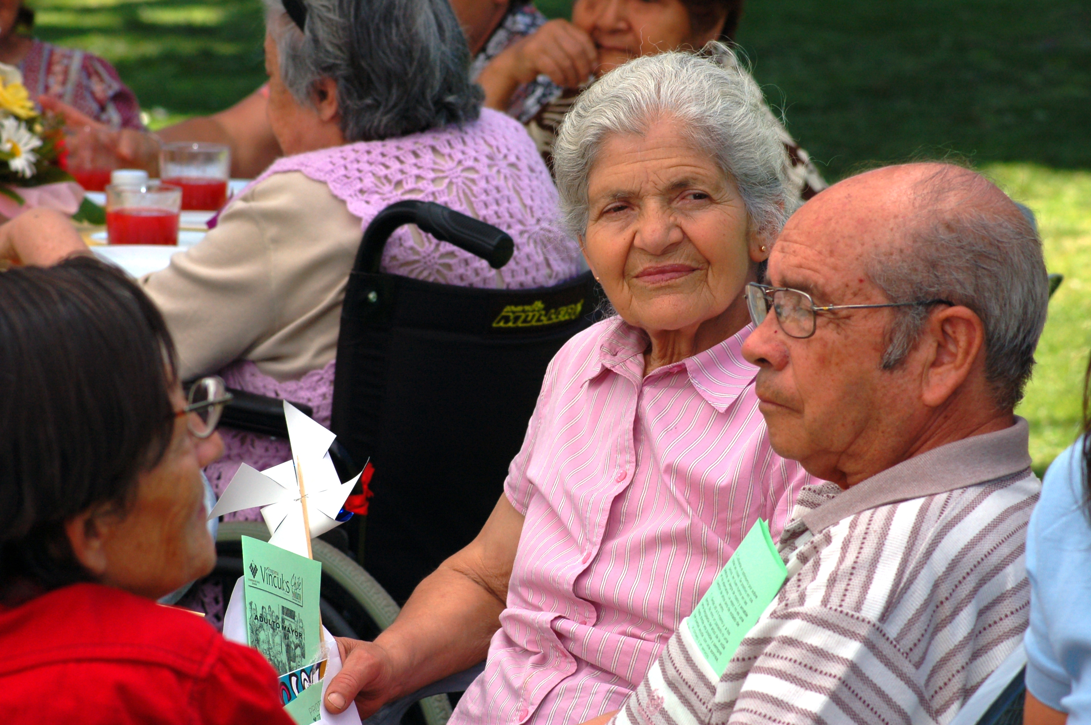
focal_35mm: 202
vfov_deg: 6.8
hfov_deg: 10.2
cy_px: 362
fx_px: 6131
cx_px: 546
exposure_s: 1/500
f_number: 9
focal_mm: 135
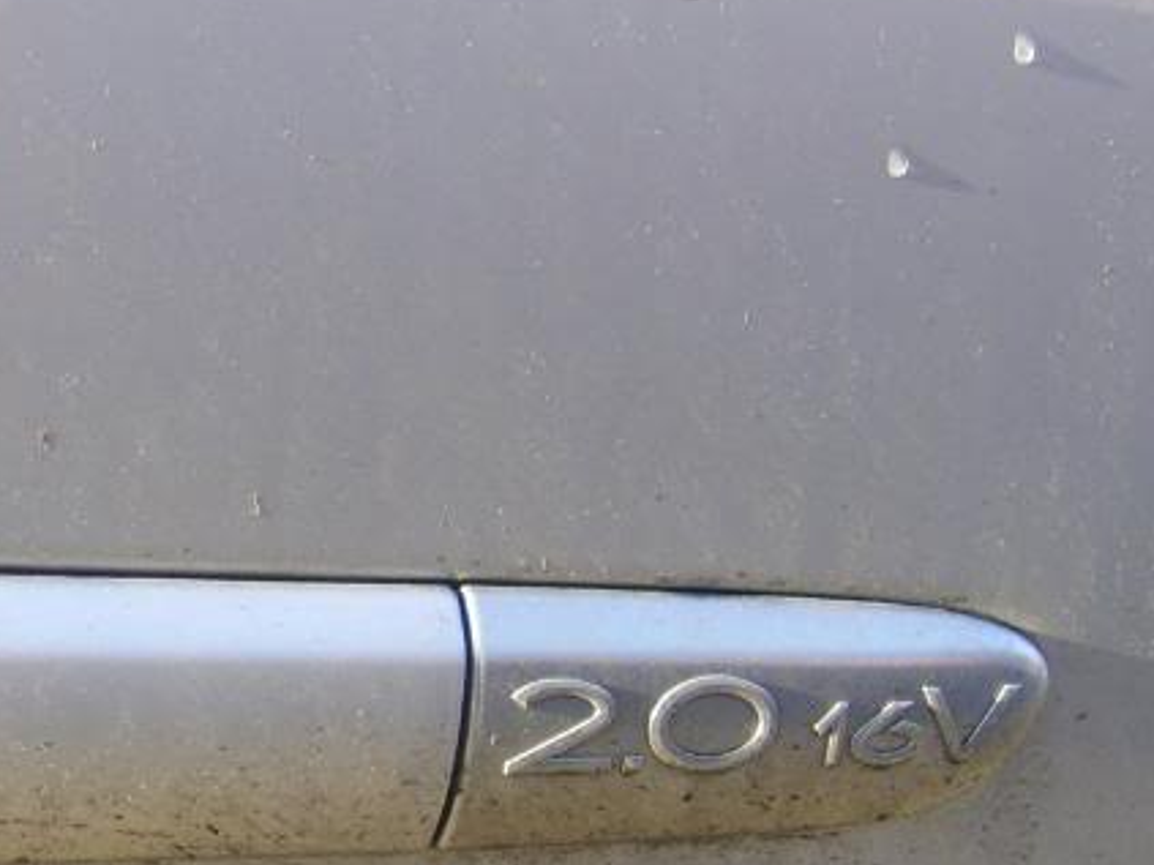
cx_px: 196
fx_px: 2500
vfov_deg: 19.6
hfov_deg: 25.5
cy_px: 527
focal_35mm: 75
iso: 71
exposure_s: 1/136
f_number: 2.7
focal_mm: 8.13
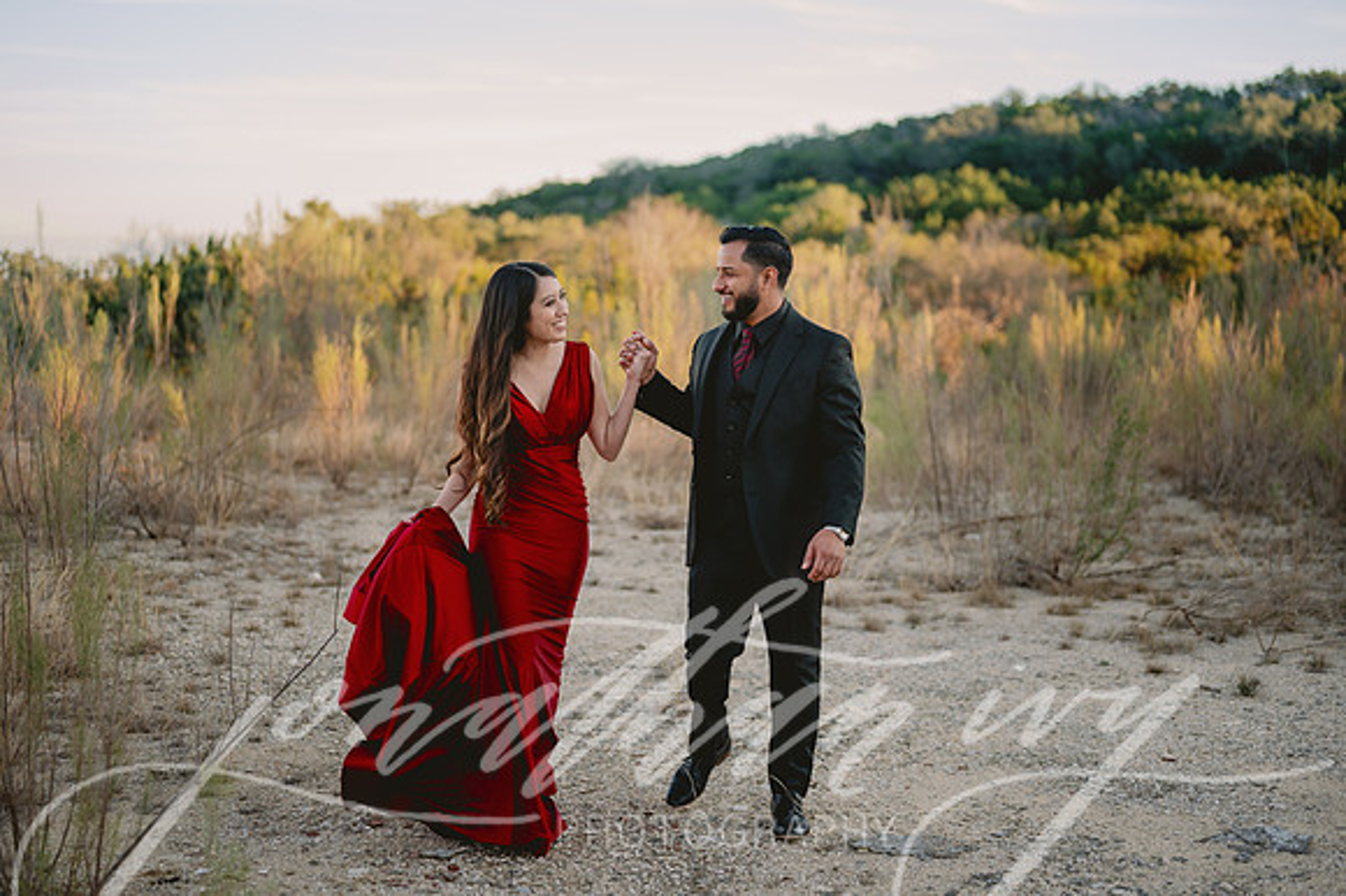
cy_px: 428
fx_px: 1951
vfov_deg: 25.9
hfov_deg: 38.1
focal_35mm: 52
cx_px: 680
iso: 50
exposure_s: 1/320
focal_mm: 50
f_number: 2
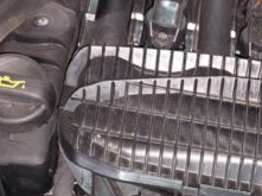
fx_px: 514
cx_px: 250
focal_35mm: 68
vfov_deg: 20.4
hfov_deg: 27.3
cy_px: 223
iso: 320
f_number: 1.8
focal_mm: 5.23
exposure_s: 1/50
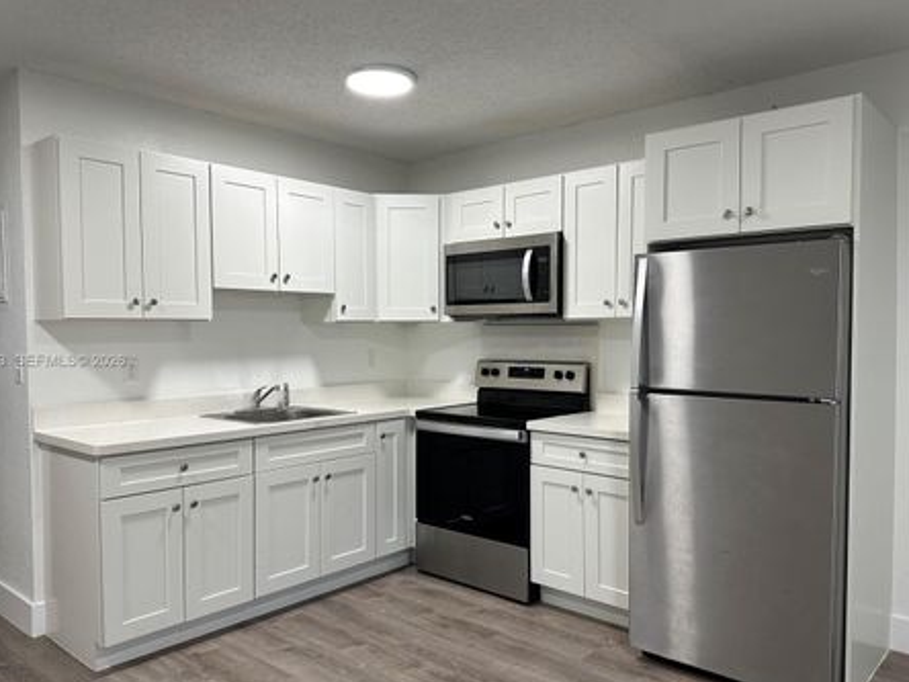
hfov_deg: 65.3
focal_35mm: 27
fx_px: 709
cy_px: 361
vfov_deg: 51.3
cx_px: 438
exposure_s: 1/120
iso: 160
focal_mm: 6.86
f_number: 1.78
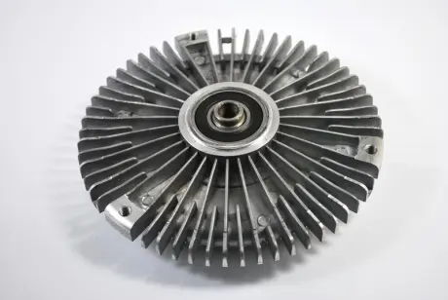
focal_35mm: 75
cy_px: 150
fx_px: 935
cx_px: 224
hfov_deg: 27.0
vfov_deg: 18.2
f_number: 5.6
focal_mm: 50
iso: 200
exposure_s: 1/80
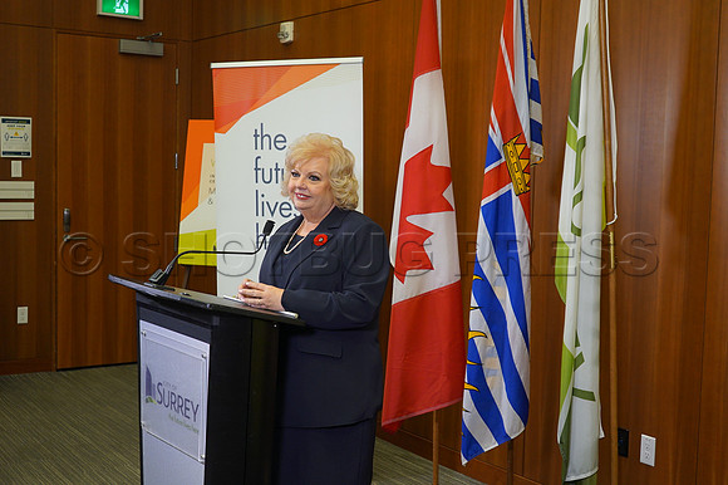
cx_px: 364
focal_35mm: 46
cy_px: 242
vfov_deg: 29.2
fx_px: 930
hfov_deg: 42.8
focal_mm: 46
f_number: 4.5
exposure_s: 1/160
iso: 1250
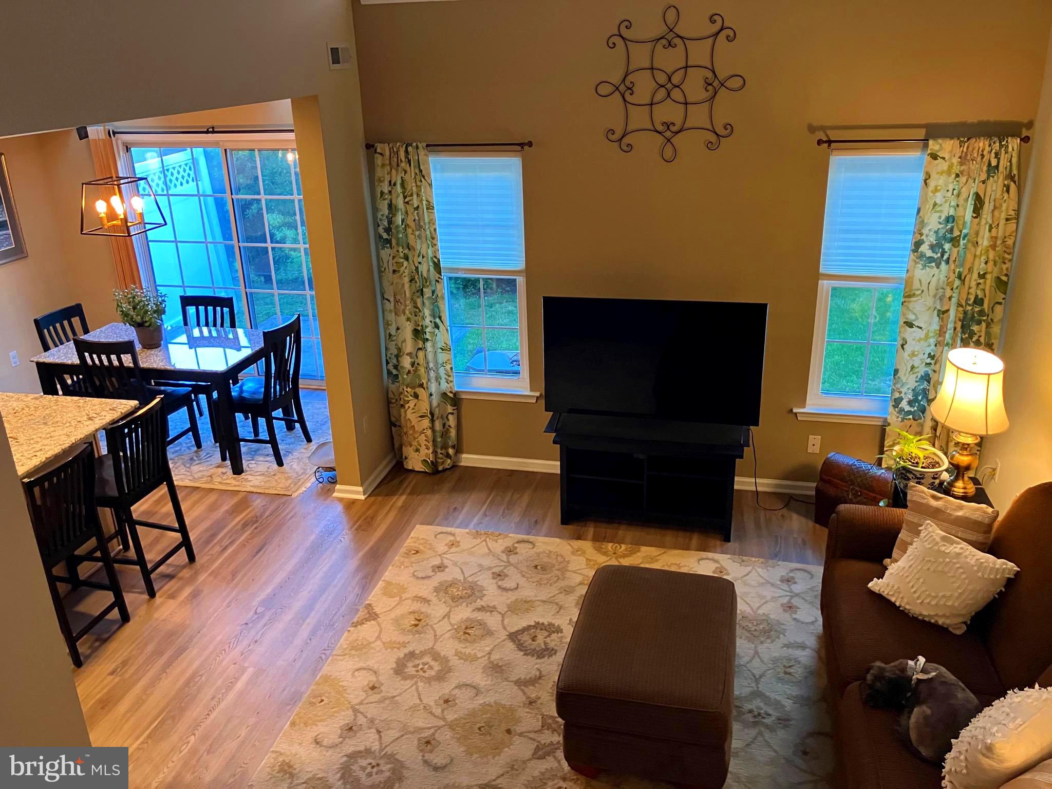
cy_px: 394
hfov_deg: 63.4
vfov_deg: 49.7
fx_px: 851
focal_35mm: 28
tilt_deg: -21.4
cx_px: 526
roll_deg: +2.3
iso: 320
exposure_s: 1/60
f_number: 1.8
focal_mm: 3.99
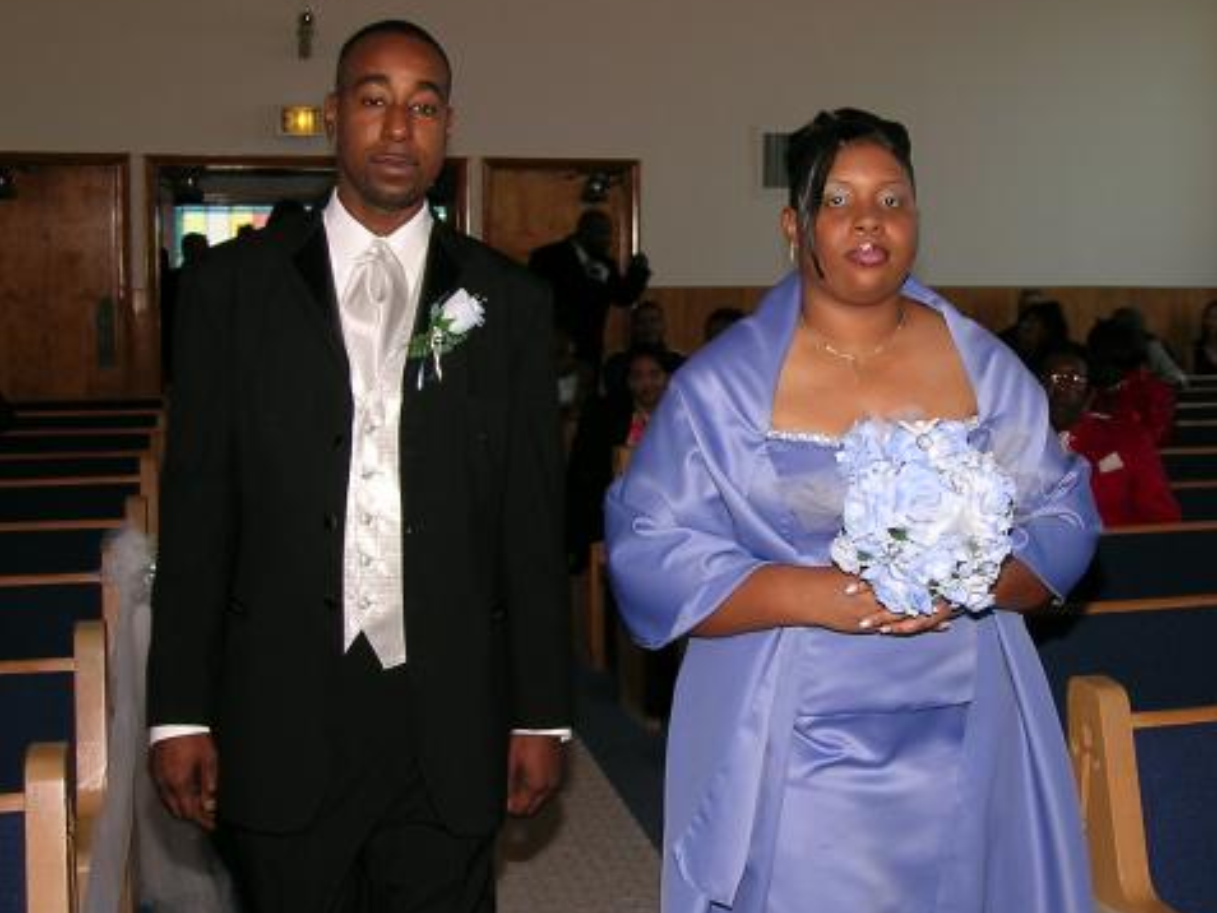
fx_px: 1829
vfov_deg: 28.0
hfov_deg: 36.7
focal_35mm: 52
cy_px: 441
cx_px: 732
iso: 50
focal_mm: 6.5
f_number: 4.1
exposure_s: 1/60.1
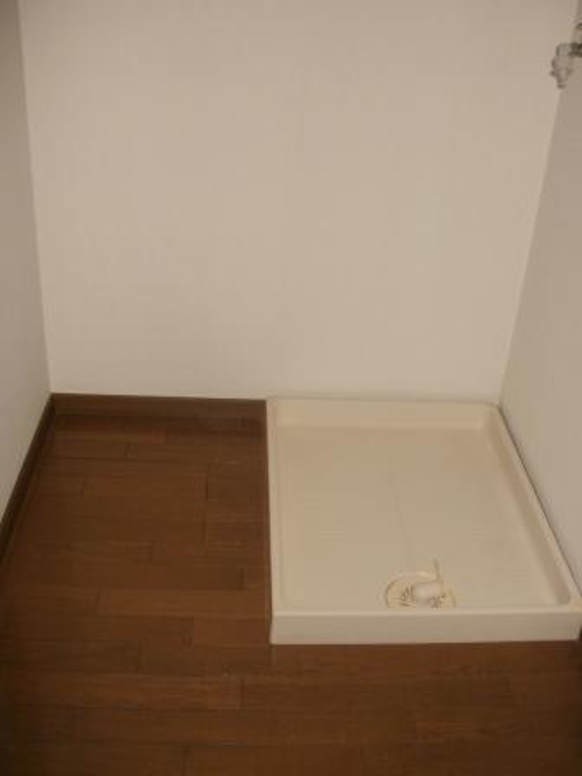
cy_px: 388
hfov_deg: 39.7
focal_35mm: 36
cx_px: 291
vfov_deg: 51.4
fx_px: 807
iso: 125
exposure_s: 1/30
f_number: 3.5
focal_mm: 6.3
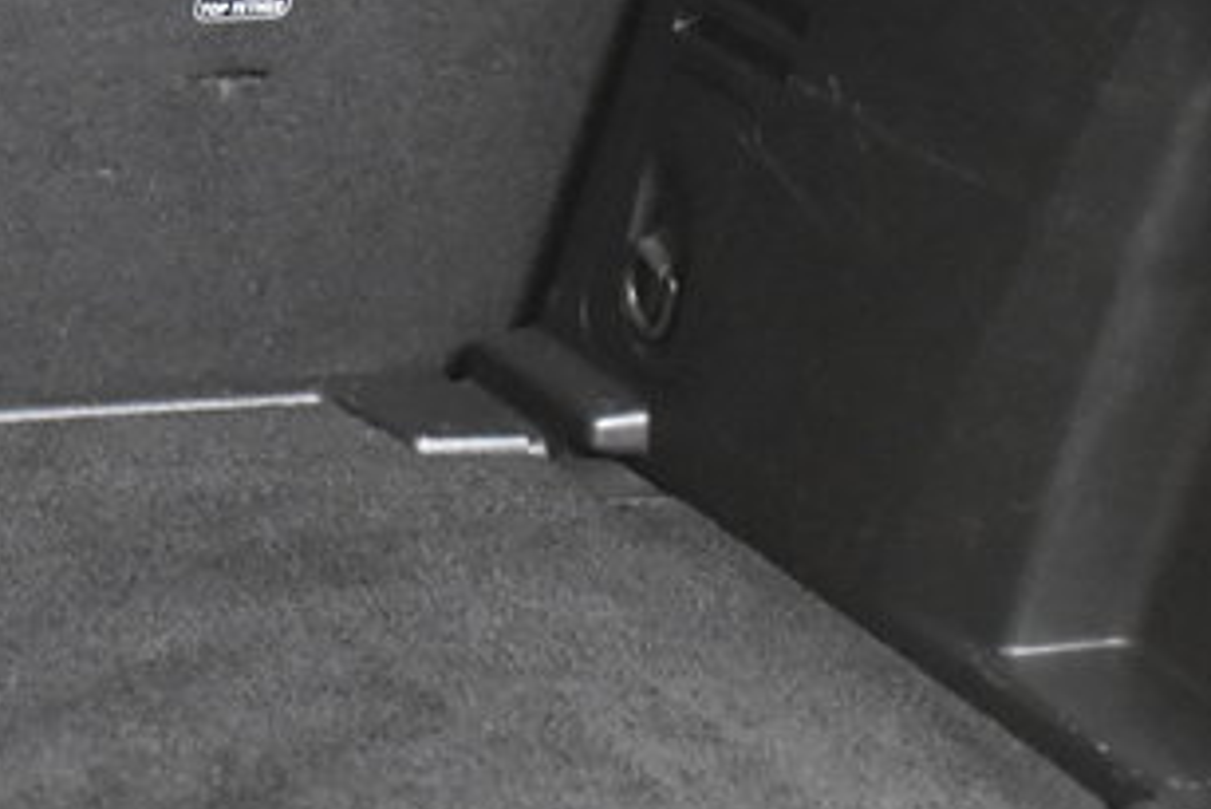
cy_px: 318
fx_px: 6394
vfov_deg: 7.2
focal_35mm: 190
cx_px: -150
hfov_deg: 10.7
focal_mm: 38
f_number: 3.5
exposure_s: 1/60
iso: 7200
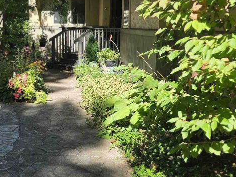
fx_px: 341
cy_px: 67
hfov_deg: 37.3
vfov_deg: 29.0
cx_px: 61
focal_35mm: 50
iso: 80
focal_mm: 5.4
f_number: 1.8
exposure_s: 1/952
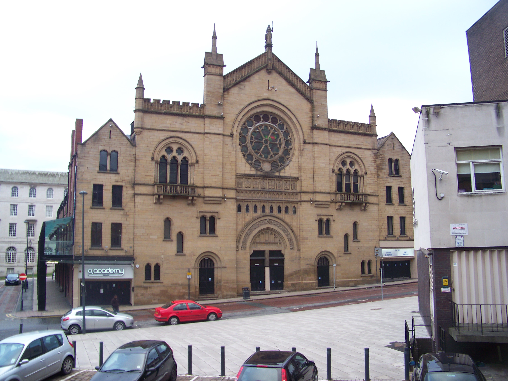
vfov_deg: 42.9
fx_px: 484
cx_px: 254
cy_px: 190
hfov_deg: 55.4
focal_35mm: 33
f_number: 2.8
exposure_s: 1/30
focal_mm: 5.85
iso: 80
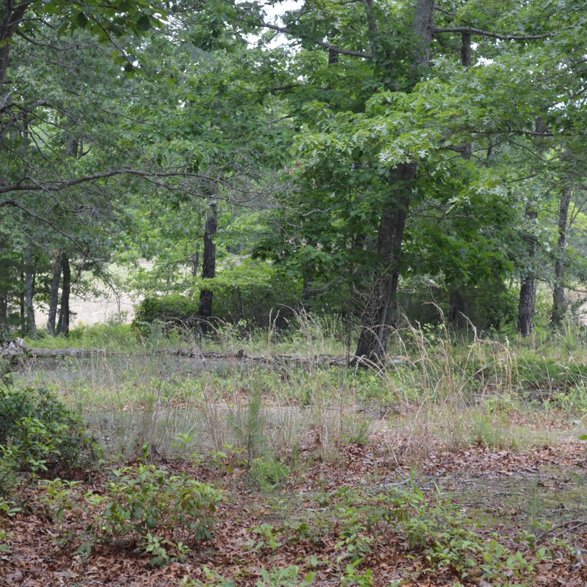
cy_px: 293
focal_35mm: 106
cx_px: 362
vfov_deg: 16.5
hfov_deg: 16.5
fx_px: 2027
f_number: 5.6
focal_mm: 55
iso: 320
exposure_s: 1/125
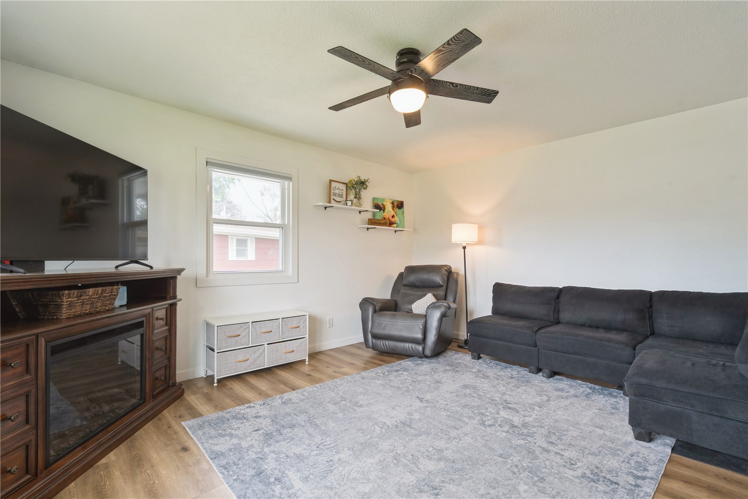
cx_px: 374
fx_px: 332
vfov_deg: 73.7
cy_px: 250
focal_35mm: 16
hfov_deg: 96.7
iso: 400
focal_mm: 16
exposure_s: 1/25
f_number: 8
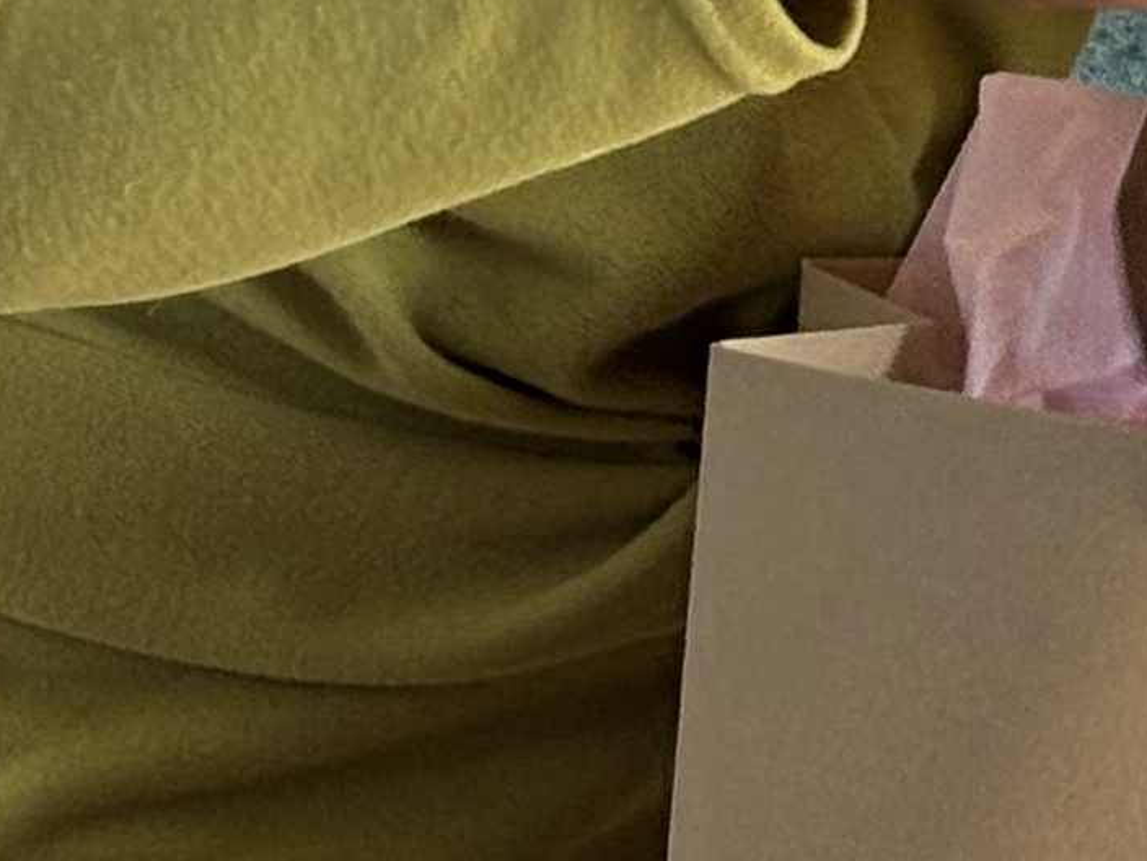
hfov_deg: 6.6
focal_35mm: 298
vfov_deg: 4.9
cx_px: 1703
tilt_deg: -3.9
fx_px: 9874
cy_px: -1161
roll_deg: +1.4
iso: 50
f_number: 1.6
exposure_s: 1/83
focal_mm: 5.96
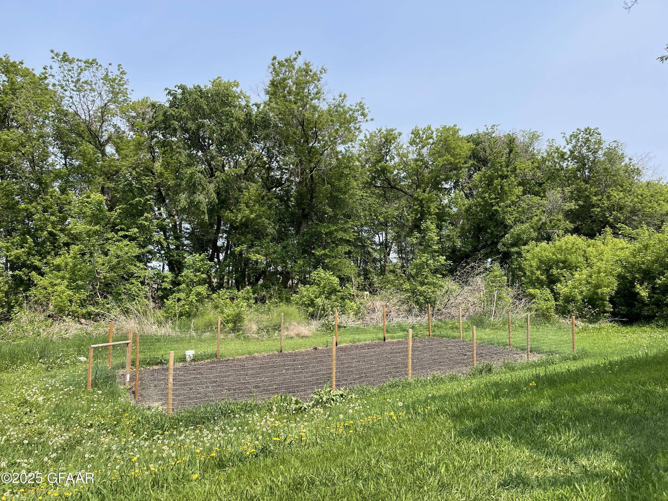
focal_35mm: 25
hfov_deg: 69.4
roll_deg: +1.0
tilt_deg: +1.3
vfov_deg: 54.9
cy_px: 250
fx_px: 482
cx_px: 334
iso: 32
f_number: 1.6
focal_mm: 5.1
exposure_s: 1/1883
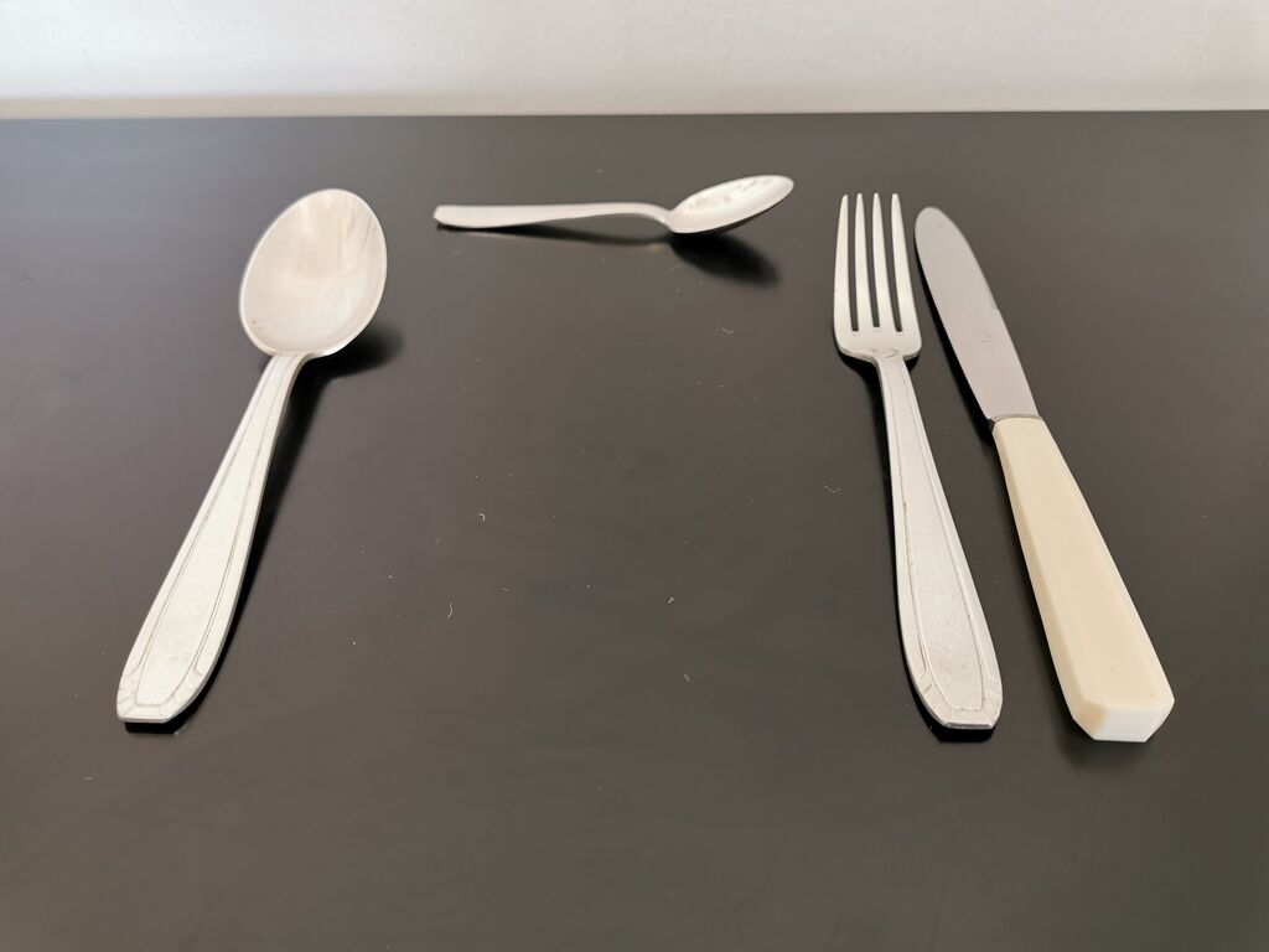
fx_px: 990
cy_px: 476
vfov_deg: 51.4
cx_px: 634
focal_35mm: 27
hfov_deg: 65.3
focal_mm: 5.58
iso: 160
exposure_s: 1/100
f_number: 1.8
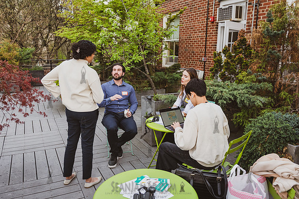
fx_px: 241
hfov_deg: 63.6
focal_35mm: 29
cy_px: 100
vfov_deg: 45.0
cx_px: 150
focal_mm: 29
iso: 1000
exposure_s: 1/320
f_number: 4.5
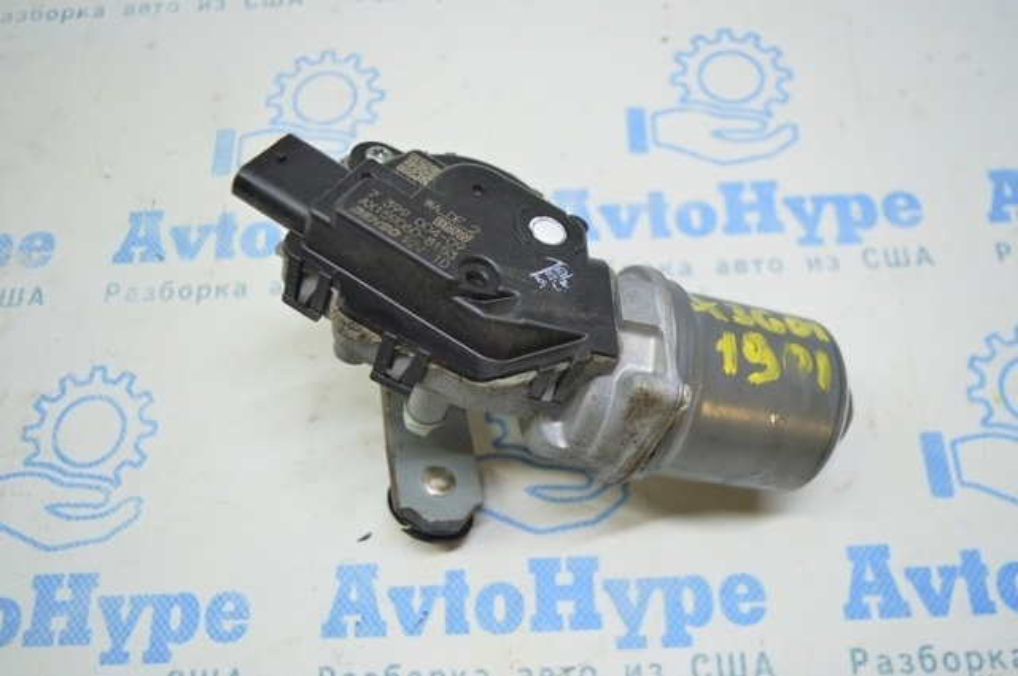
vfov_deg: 43.5
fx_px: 847
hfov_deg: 62.0
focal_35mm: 30
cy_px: 338
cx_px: 509
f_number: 3.8
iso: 400
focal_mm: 20
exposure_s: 1/40
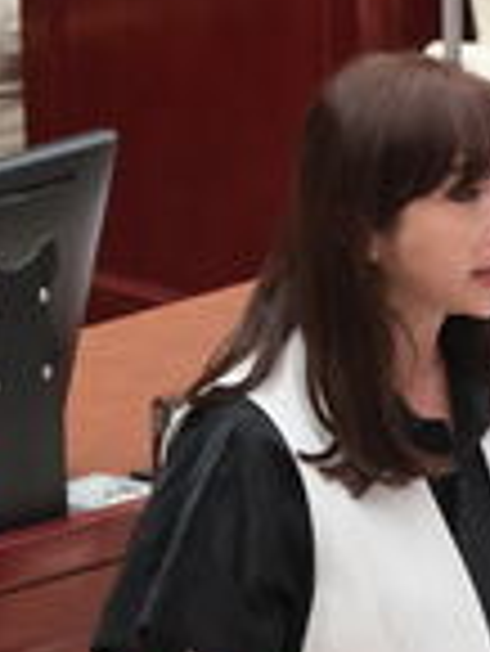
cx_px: 629
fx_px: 9706
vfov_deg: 3.8
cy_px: 492
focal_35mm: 515
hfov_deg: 2.9
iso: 1600
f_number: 4
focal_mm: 129.2
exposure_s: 1/250
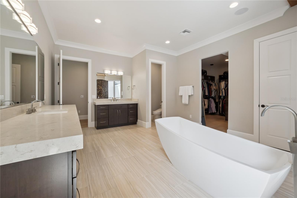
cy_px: 99
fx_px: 107
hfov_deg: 108.3
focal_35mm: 13
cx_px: 148
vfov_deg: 85.4
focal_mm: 9
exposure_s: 1/100
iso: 500
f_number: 10
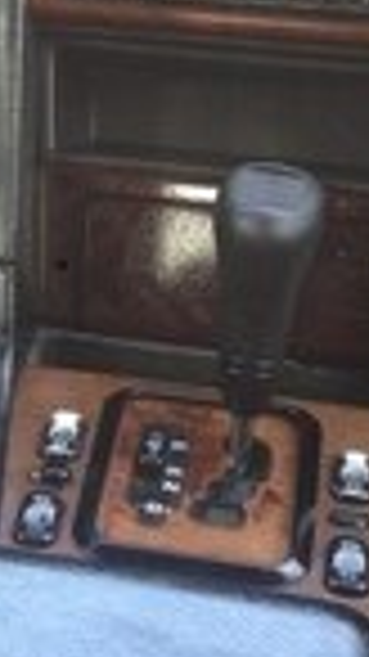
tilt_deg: -12.4
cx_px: -104
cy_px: -68
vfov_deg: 17.0
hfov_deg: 9.7
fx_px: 2125
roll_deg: -0.2
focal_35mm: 122
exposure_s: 1/24
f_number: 2.4
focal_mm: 4.12
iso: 50
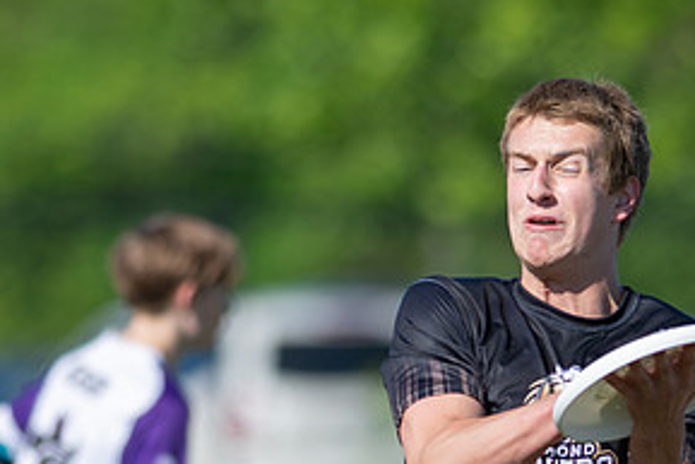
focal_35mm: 1141
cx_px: 500
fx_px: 22038
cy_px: 802
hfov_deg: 1.8
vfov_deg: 1.2
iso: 180
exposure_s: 1/4000
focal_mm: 300
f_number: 2.8
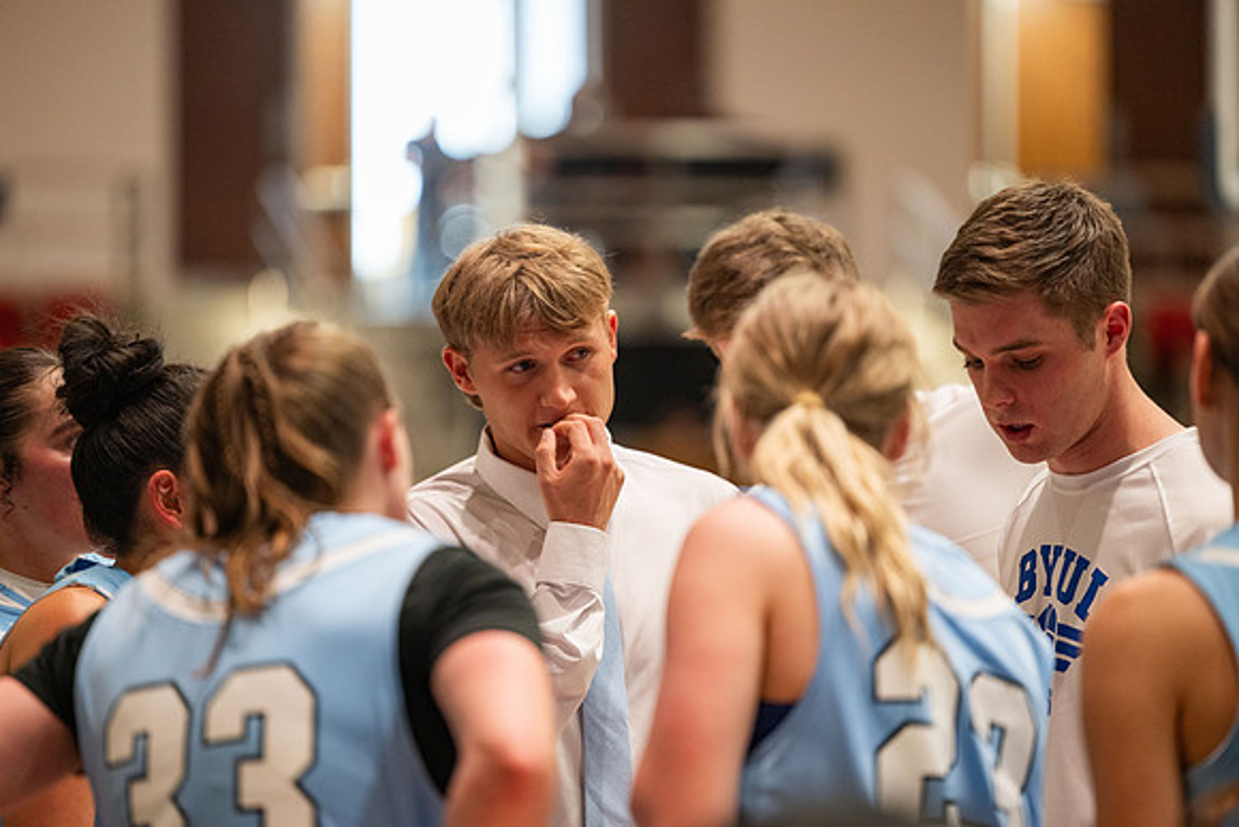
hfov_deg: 10.5
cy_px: 414
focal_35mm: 195
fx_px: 6713
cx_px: 620
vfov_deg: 7.0
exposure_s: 1/125
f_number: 2.8
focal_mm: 195
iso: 1250
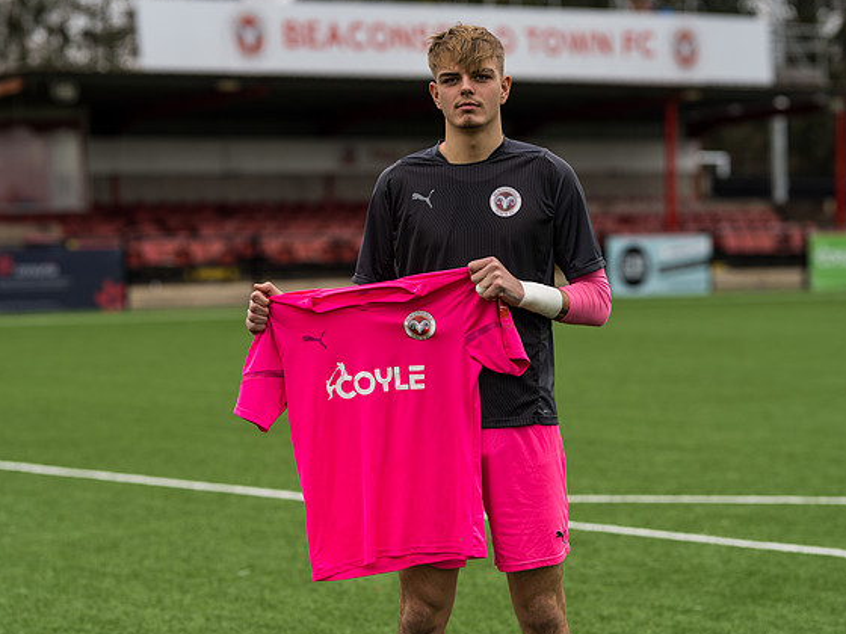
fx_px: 3153
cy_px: 311
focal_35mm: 129
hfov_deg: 15.3
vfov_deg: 11.5
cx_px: 416
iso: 50
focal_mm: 105
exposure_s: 1/200
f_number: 2.8
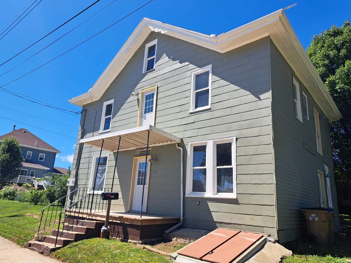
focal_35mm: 24
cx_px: 176
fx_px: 243
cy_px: 132
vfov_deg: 56.8
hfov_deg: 71.6
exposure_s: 1/863
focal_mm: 5.23
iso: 50
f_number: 1.8
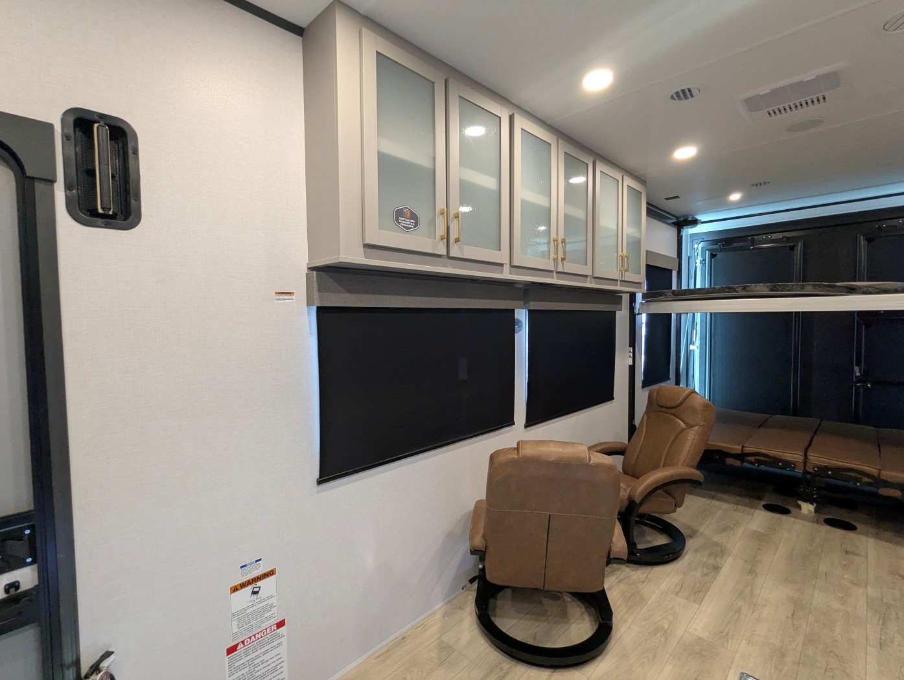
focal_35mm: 16
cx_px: 452
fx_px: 418
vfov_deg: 78.2
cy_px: 340
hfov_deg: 94.4
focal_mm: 2.35
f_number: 2.2
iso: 317
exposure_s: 1/58.2
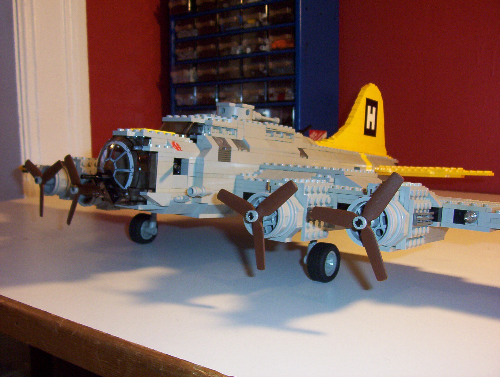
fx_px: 521
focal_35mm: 36
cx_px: 250
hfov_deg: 51.2
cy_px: 188
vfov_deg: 39.8
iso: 140
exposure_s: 1/30
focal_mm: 5.54
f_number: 2.76
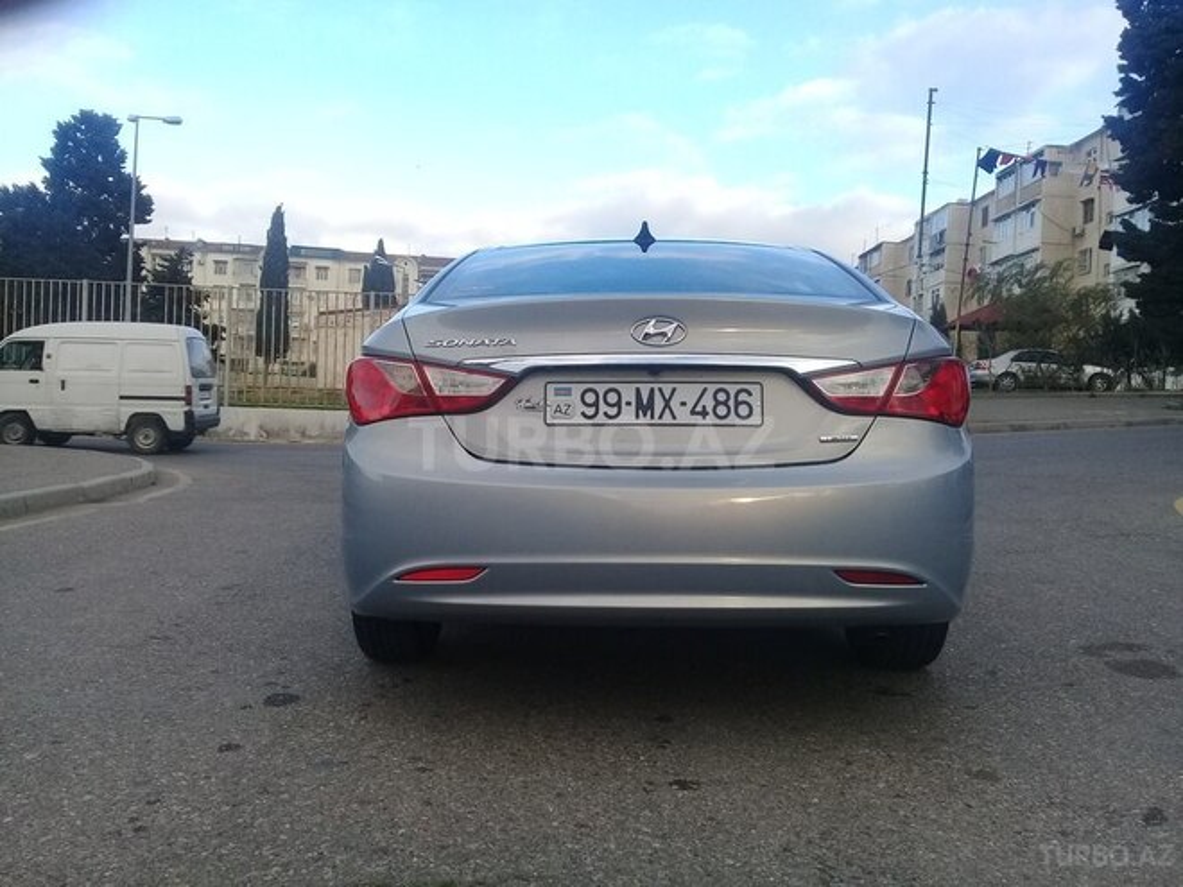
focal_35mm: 31
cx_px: 592
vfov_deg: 45.4
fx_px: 1059
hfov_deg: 58.4
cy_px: 444
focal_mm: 3.3
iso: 50
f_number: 2.2
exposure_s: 1/262
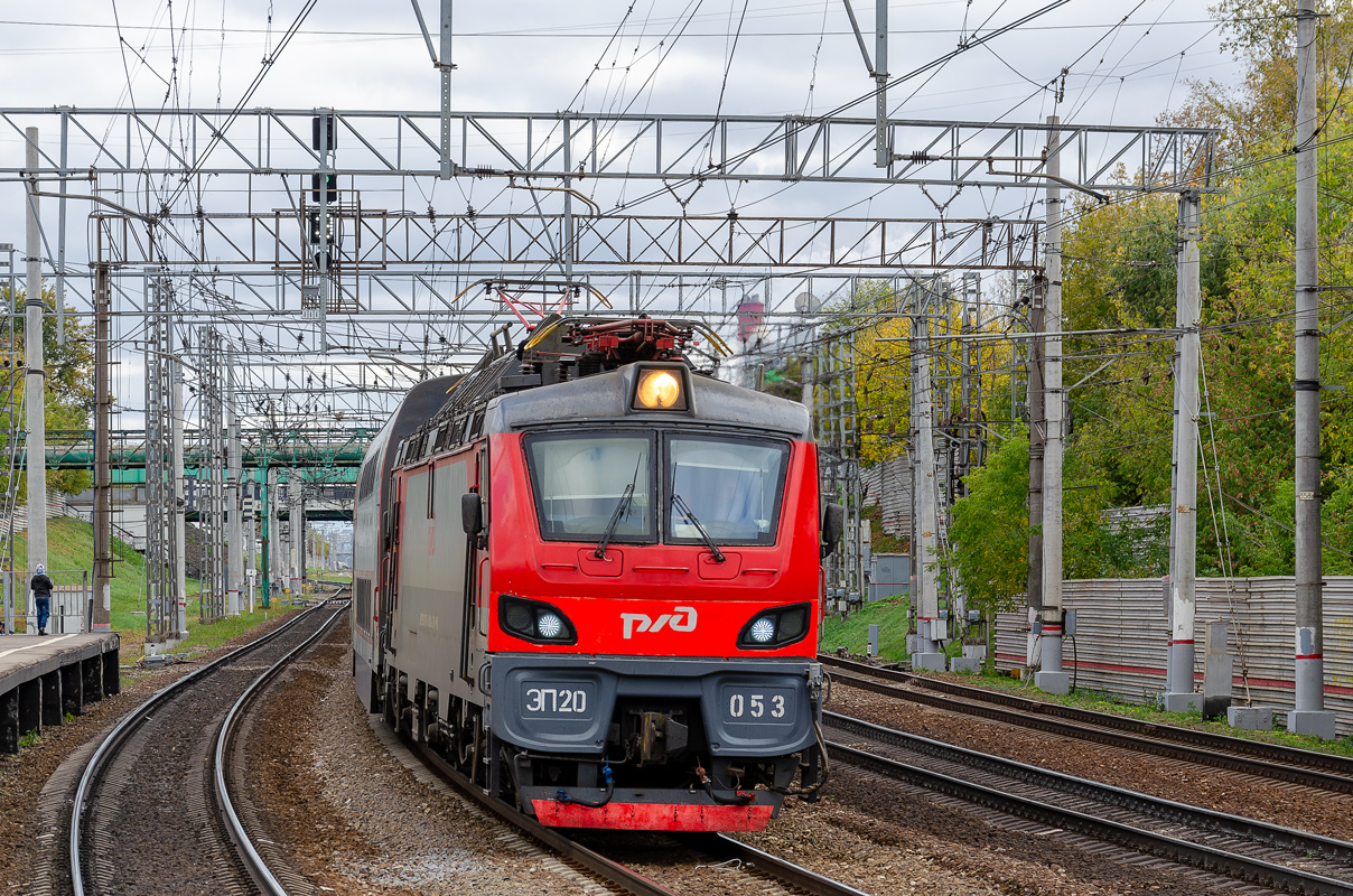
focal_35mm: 93
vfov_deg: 14.6
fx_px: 3488
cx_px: 676
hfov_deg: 22.0
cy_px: 448
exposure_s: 1/400
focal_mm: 62
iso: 200
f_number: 5.3
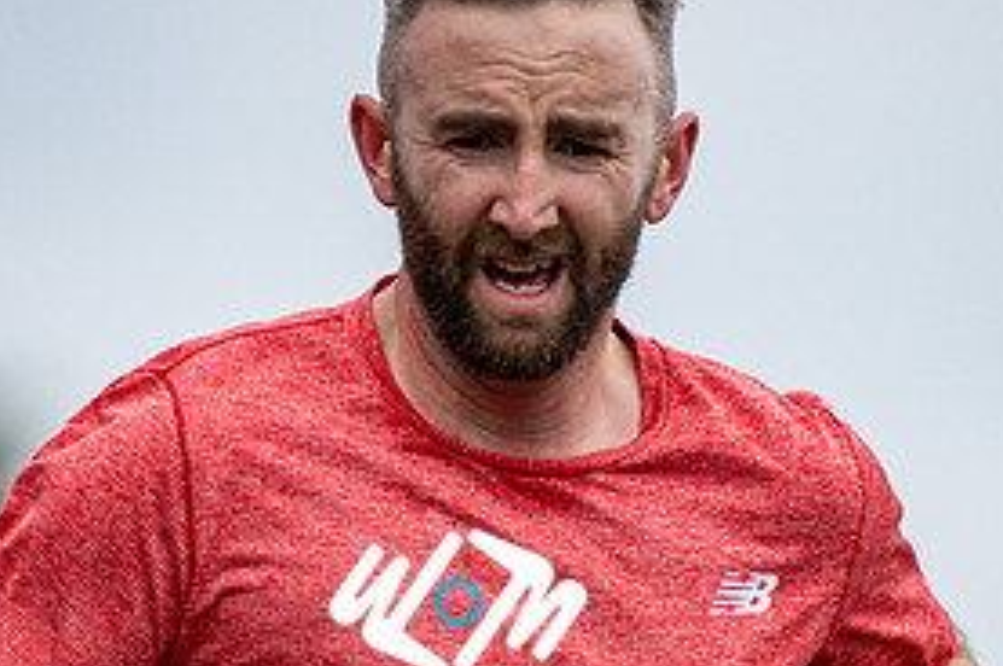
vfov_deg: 1.5
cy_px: 680
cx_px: 456
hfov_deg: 2.2
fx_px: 26214
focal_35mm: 942
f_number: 2.8
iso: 360
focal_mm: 300
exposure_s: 1/1600
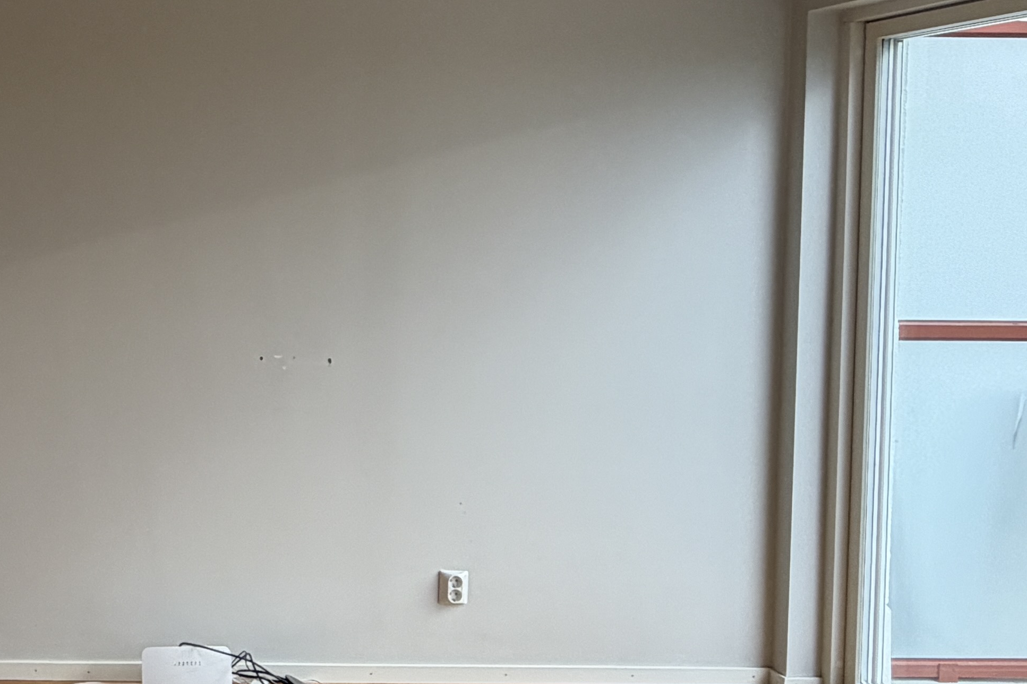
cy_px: 237
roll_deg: -0.6
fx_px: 1227
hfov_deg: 40.7
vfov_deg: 31.0
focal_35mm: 43
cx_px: 41
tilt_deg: -2.7
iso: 125
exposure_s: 1/121
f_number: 2.2
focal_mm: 2.22
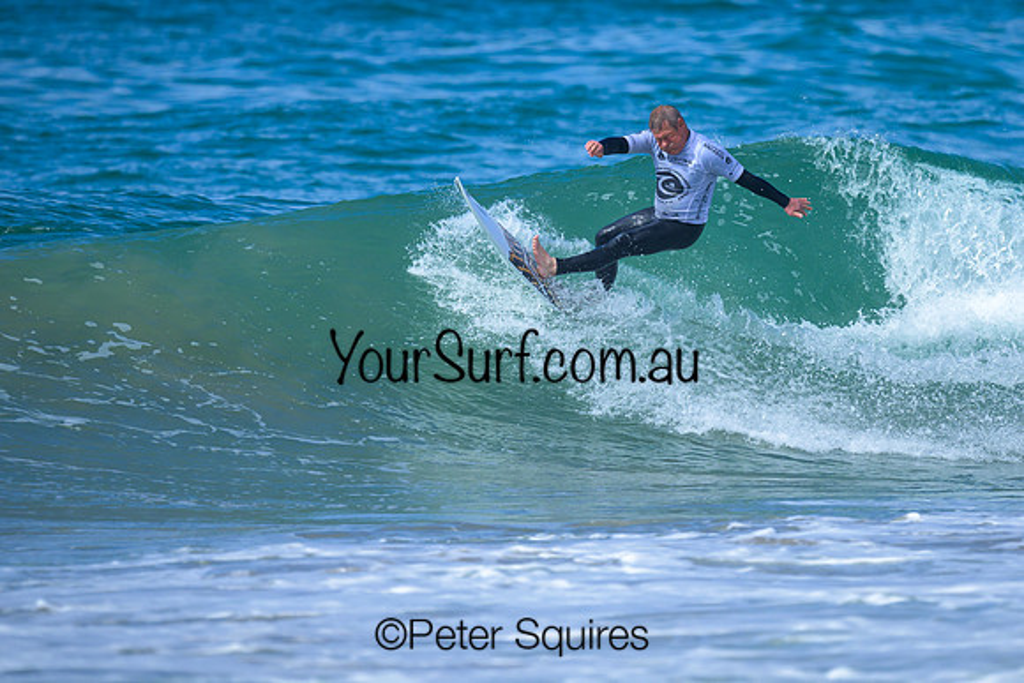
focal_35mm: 1100
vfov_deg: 1.3
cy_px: 273
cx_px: 684
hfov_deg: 1.9
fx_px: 31290
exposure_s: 1/2000
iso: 250
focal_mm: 800
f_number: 6.3
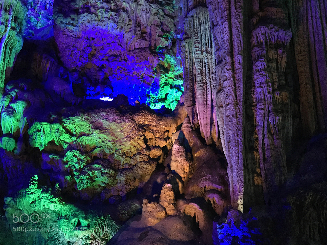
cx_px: 164
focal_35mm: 28
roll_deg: +0.7
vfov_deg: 49.7
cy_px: 122
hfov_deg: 63.4
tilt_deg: +12.3
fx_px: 265
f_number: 1.8
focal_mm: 3.99
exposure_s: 1/4
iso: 125
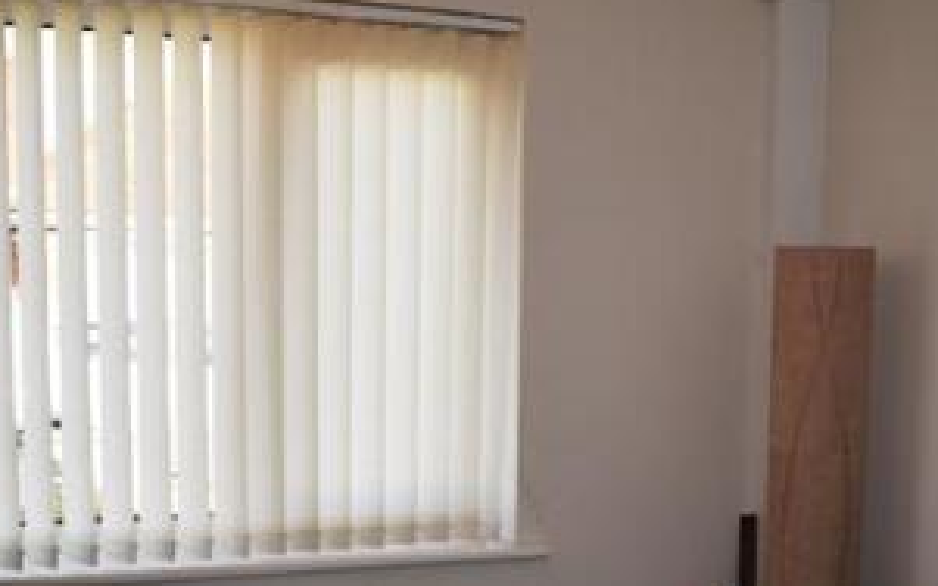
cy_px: 513
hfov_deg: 33.8
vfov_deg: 21.2
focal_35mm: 60
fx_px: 1534
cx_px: 586
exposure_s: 1/200
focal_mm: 18
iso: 100
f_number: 3.5
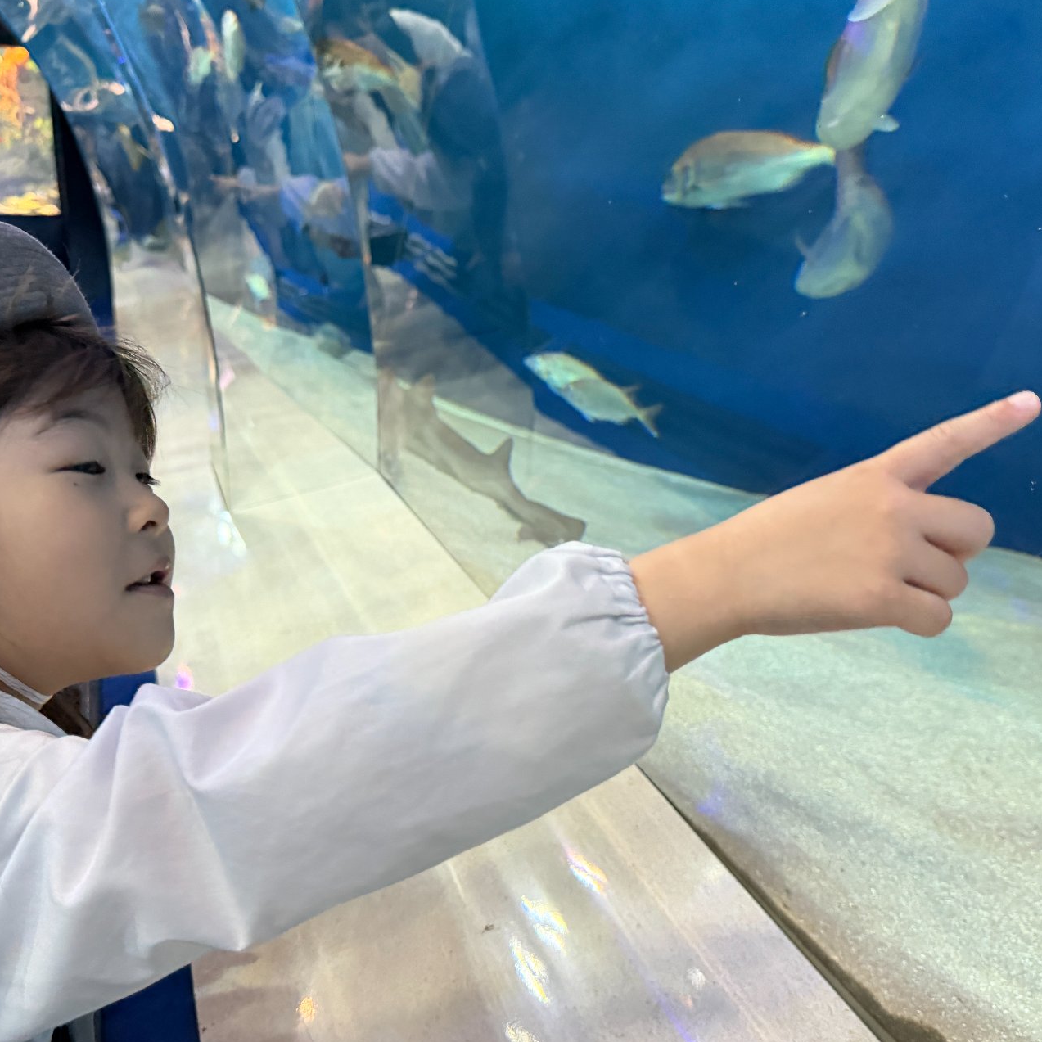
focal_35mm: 32
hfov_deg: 51.1
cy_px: 567
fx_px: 1090
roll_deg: -1.7
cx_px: 482
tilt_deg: -19.6
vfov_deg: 51.0
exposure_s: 1/40
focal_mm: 6.76
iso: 800
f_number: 1.78
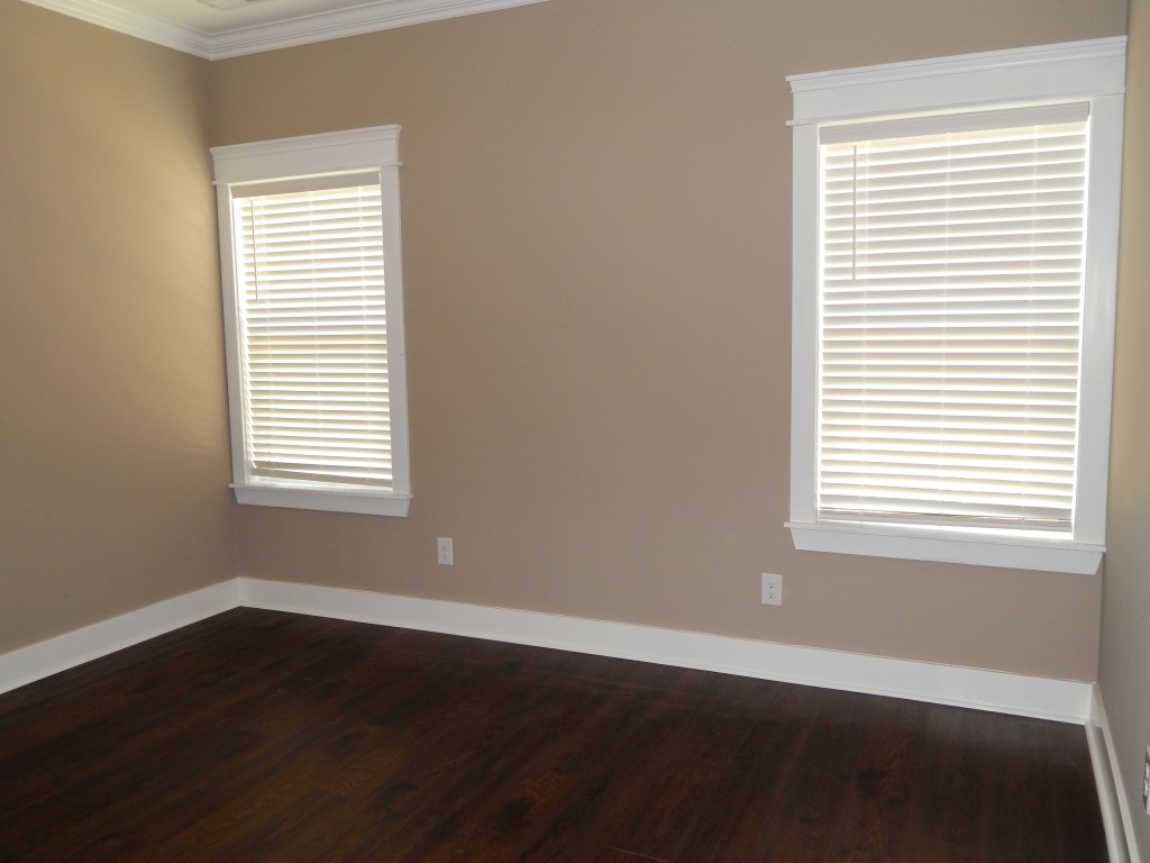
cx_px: 575
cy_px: 432
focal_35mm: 28
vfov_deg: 49.7
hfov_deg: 63.4
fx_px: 930
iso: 200
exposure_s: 1/30
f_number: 3.2
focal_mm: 5.1
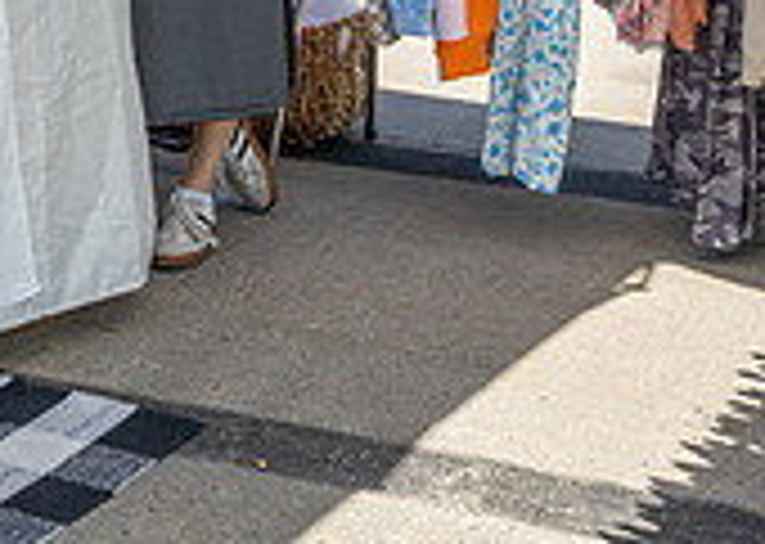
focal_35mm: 98
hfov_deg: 20.2
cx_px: 182
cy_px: -332
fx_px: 2127
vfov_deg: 13.5
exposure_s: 1/200
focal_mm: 24
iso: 200
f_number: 6.3
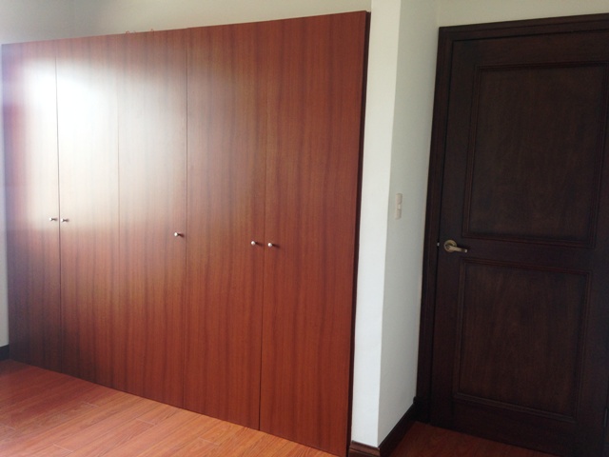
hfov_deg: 55.4
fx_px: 581
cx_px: 304
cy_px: 228
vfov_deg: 42.9
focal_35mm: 33
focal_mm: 4.12
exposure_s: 1/60
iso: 64
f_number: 2.4
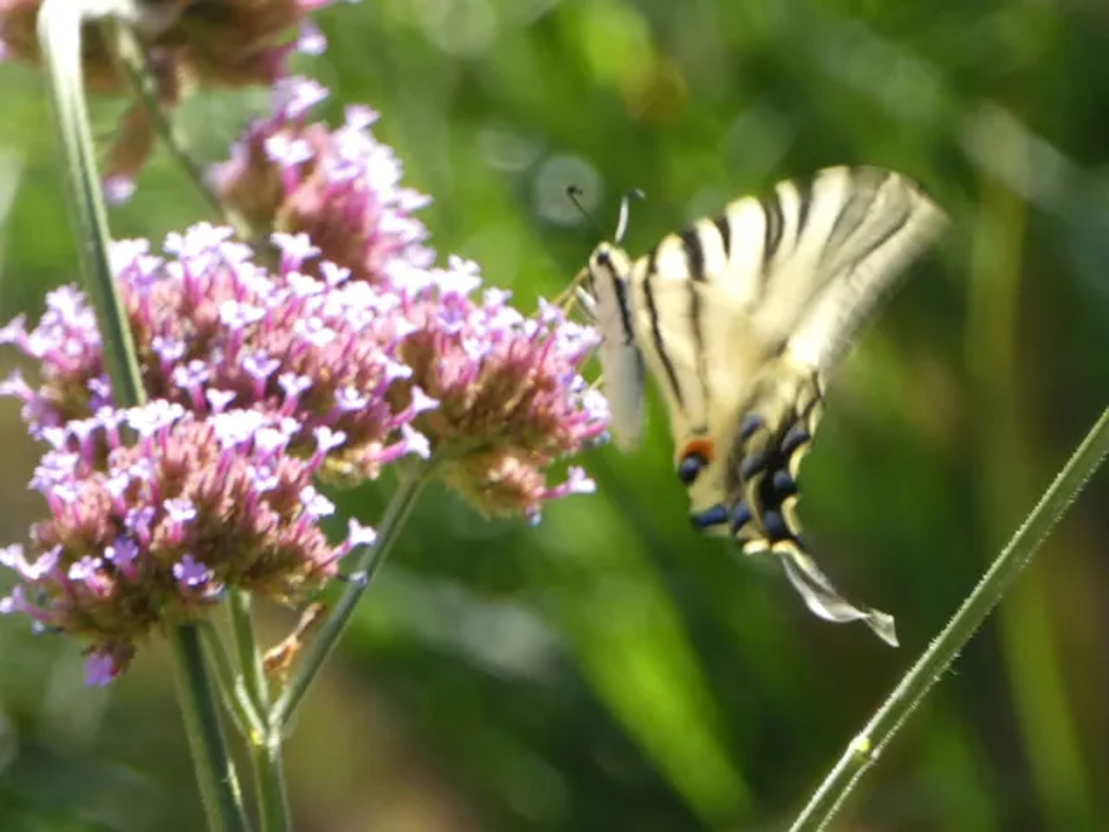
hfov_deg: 4.0
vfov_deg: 3.0
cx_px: 554
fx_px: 16019
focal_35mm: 500
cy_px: 416
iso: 200
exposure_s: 1/100
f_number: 5.6
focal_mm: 89.5
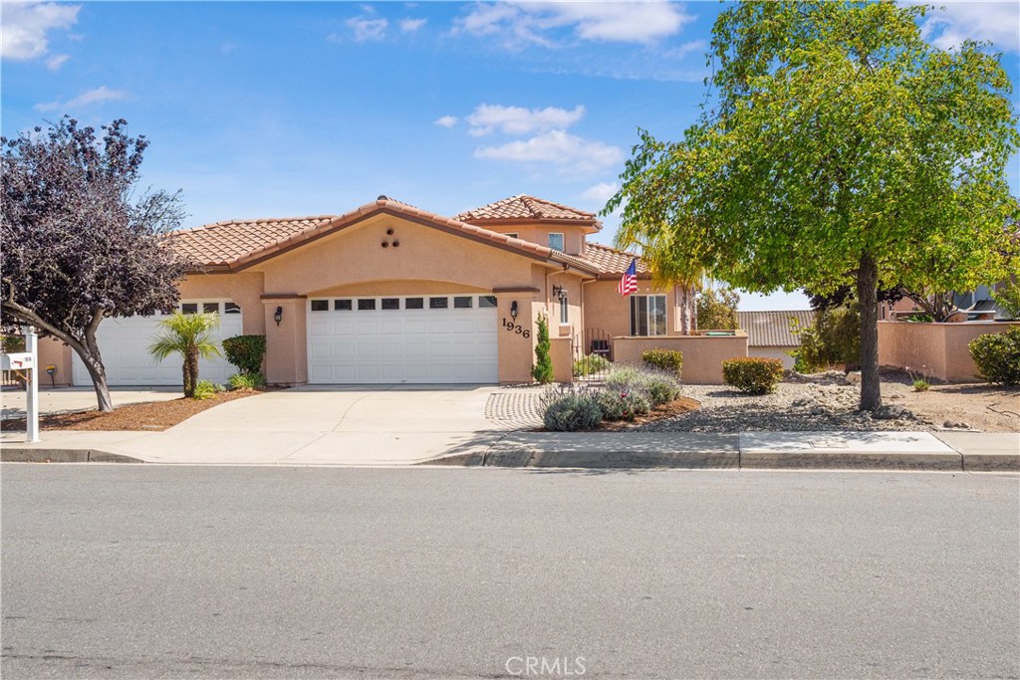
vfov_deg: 36.9
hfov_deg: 53.1
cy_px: 340
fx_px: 1020
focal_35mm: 36
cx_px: 510
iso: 640
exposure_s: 1/1250
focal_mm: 24
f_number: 7.1
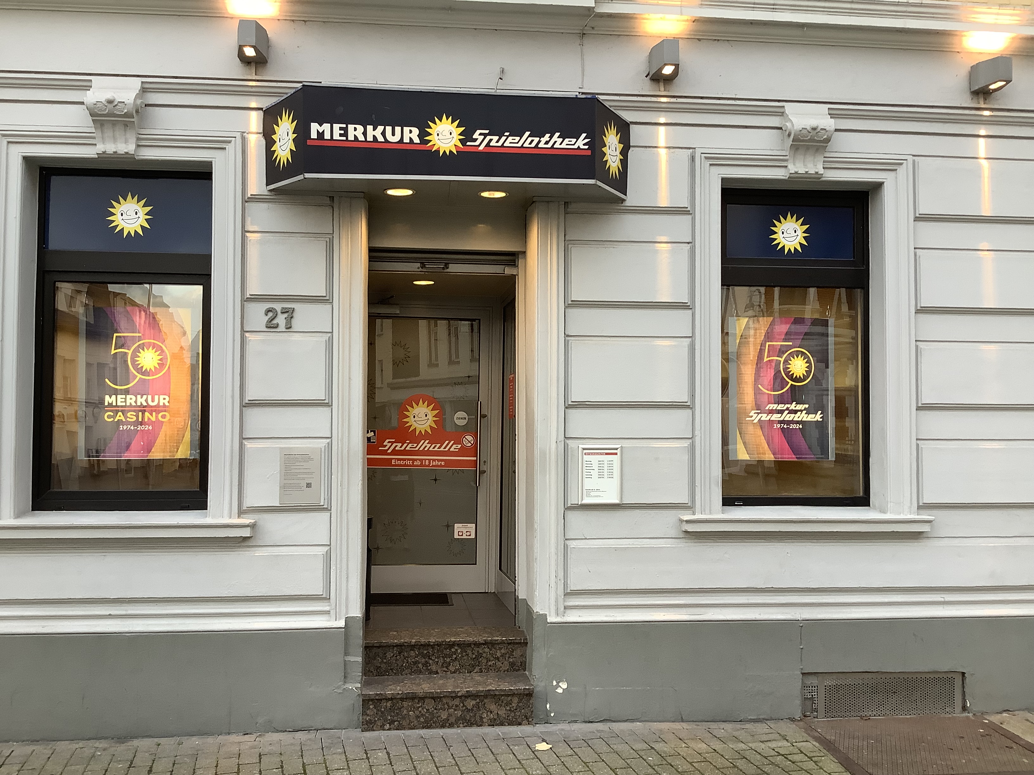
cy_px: 388
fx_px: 926
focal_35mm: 31
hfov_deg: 58.4
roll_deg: -0.9
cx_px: 517
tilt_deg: +1.0
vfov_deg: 45.4
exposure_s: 1/50
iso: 80
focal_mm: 3.3
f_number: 2.4
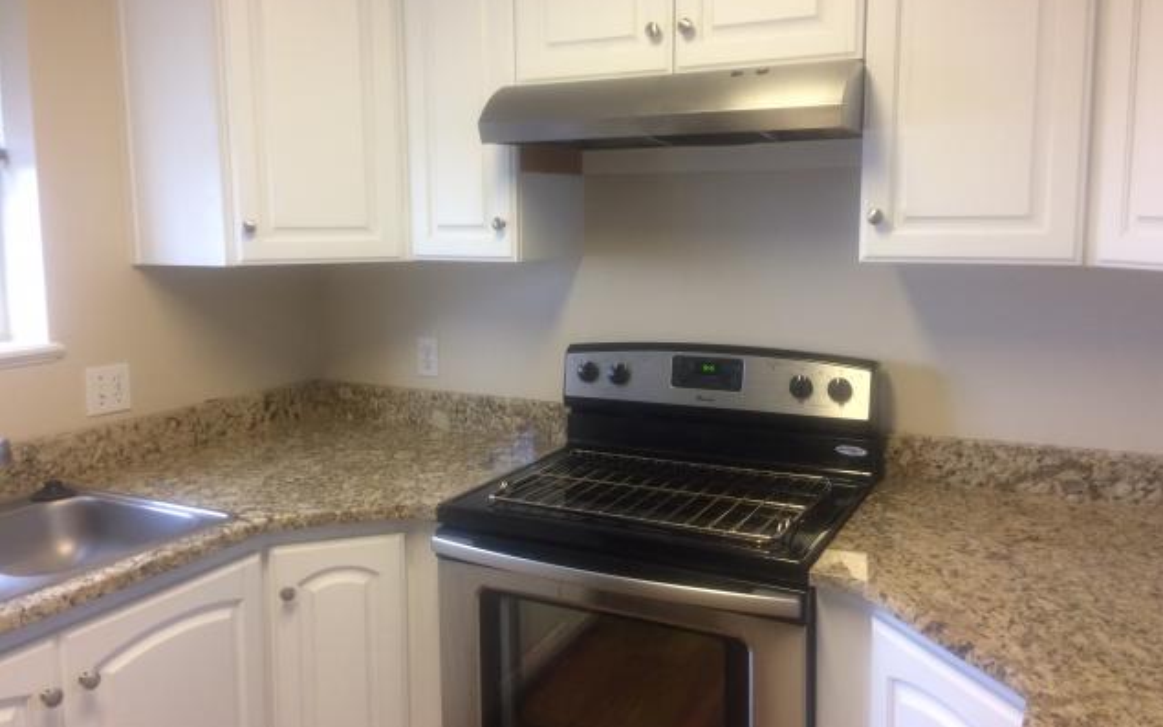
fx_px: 983
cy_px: 330
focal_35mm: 31
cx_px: 584
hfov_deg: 61.2
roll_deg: -0.3
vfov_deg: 40.6
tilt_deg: -9.7
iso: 125
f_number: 2.2
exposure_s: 1/30
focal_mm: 4.15
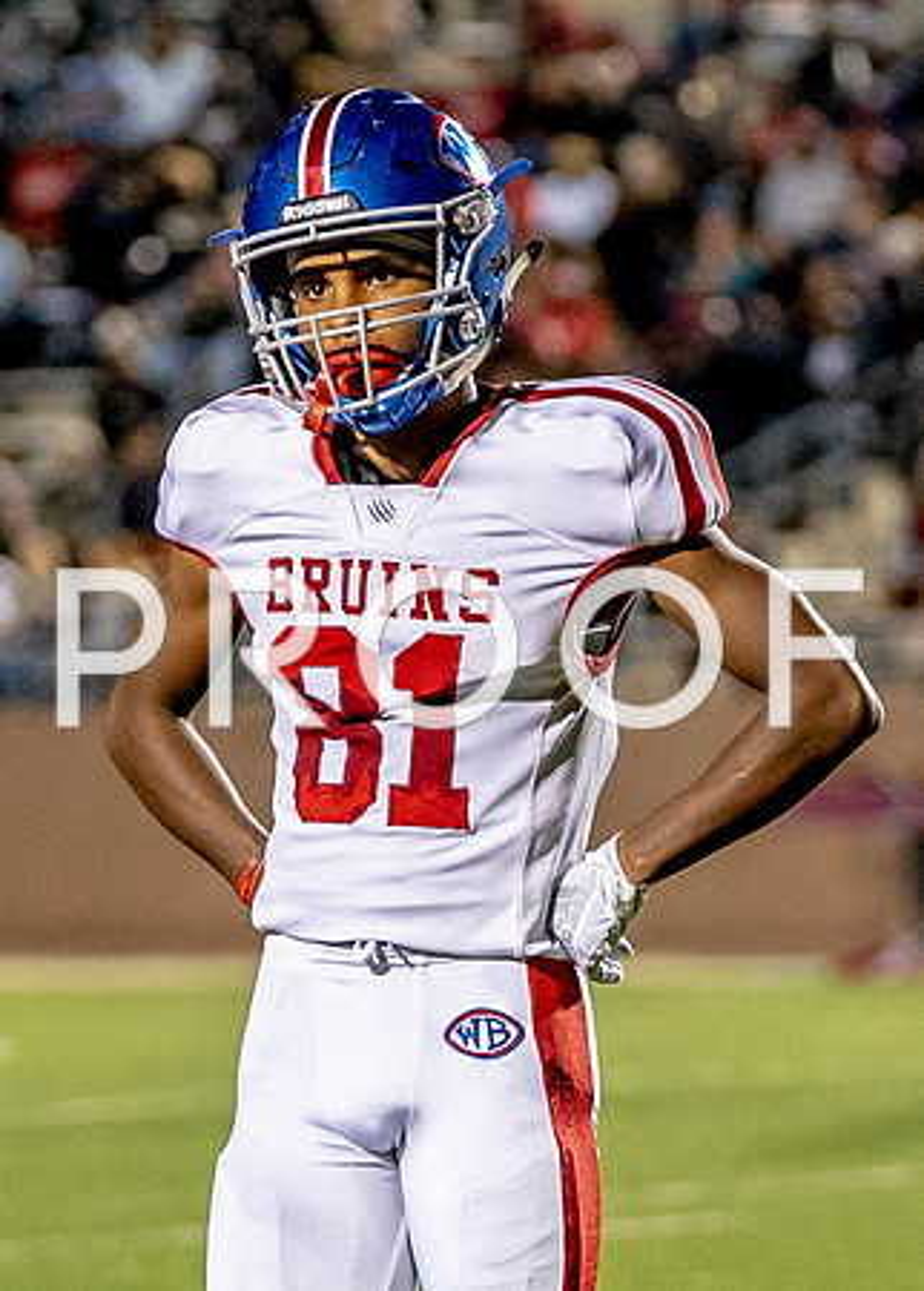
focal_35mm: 395
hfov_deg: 3.6
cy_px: 896
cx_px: 317
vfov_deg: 5.1
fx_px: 14500
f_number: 2.8
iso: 6400
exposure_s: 1/1000
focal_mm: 122
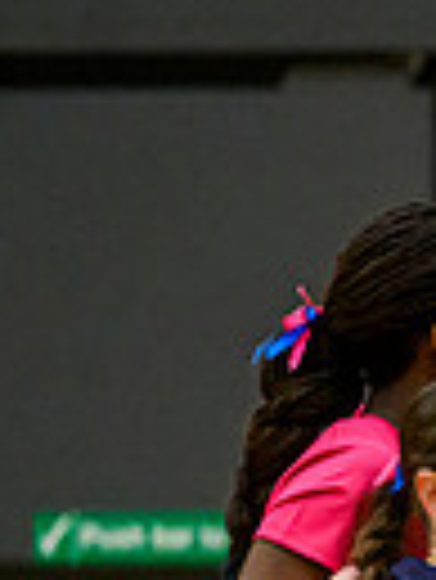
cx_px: 1176
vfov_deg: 2.1
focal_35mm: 958
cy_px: 579
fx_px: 16062
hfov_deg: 1.5
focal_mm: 200
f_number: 2.8
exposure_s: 1/1250
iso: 6400
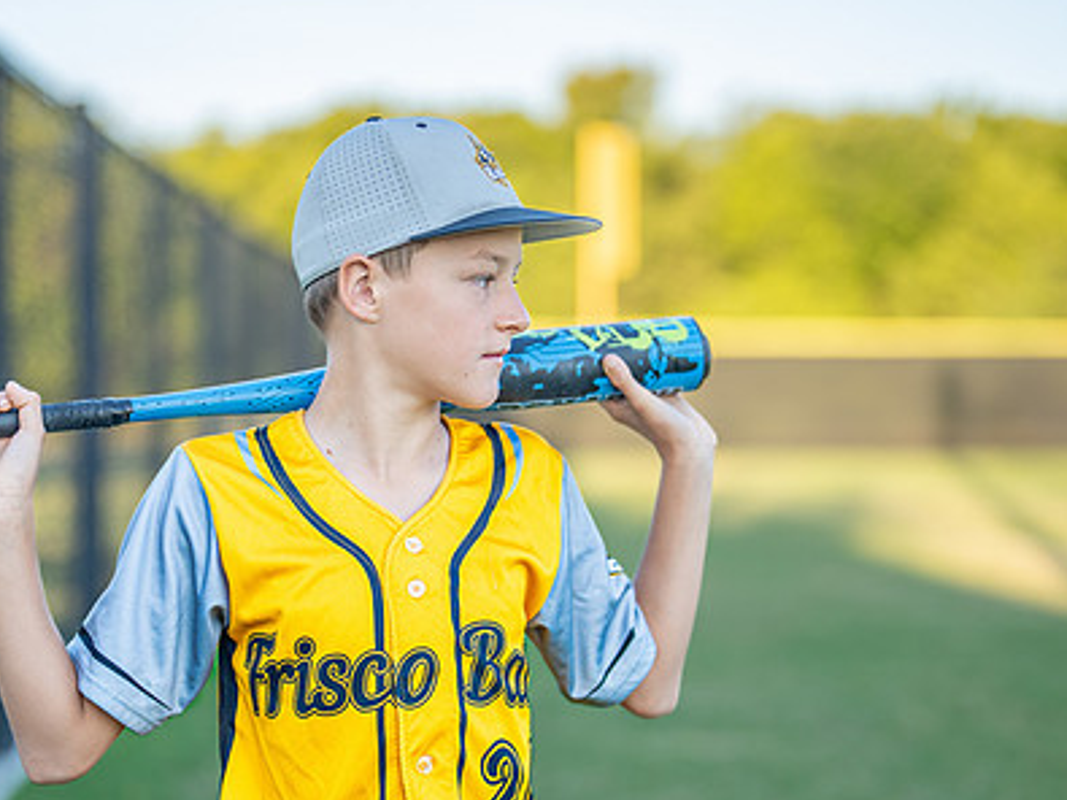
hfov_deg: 22.7
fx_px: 2650
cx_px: 415
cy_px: 491
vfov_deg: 17.1
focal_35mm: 86
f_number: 1.2
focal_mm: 50
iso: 100
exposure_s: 1/1250
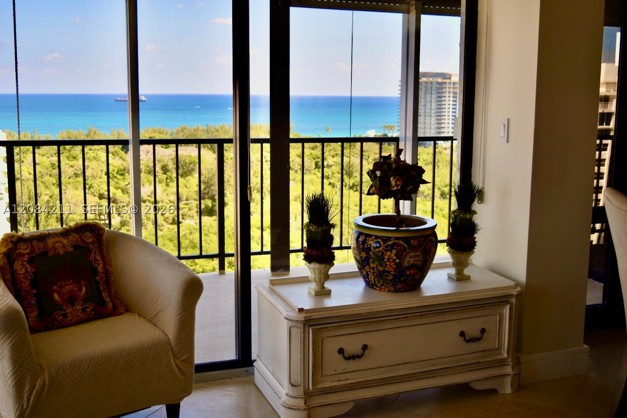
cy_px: 209
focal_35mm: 42
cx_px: 314
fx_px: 731
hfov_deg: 46.4
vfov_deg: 31.9
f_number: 4.2
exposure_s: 1/250
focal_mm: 28
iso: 100
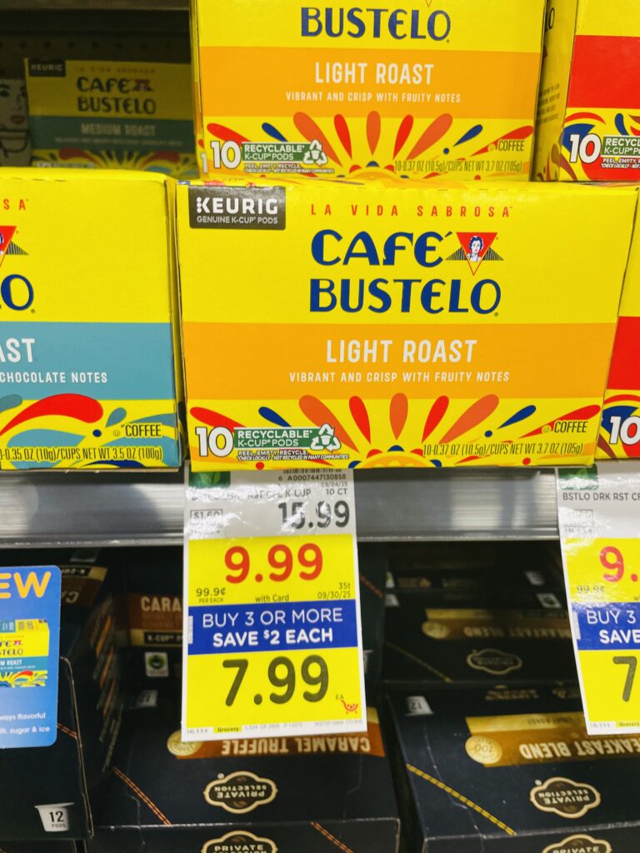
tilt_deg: -19.8
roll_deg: +0.4
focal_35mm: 26
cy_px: 426
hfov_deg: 53.1
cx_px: 320
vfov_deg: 67.3
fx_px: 641
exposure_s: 1/60
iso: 80
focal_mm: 4.2
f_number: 1.6
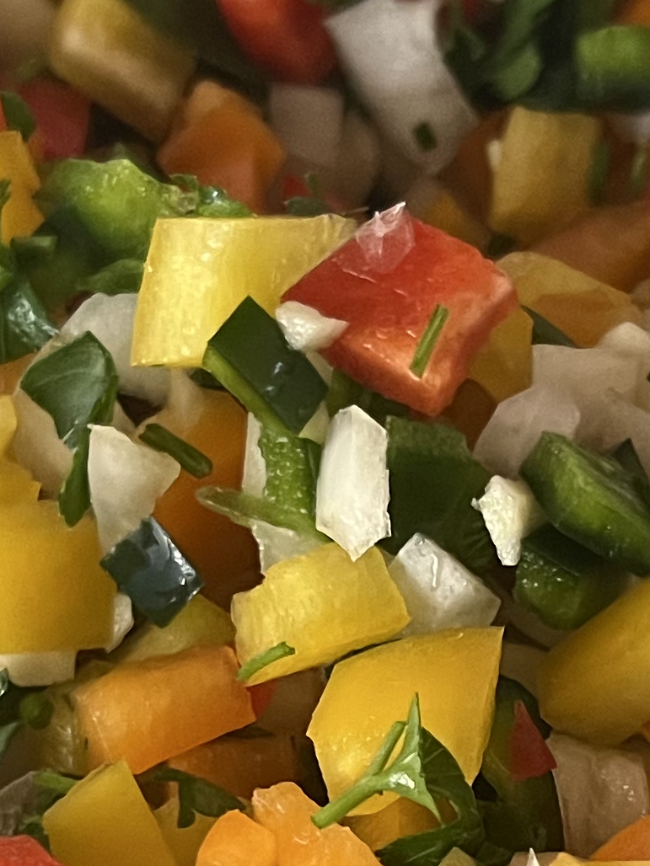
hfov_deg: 14.5
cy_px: 746
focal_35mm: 102
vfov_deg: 19.0
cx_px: 459
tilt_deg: -50.1
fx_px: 2554
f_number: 1.5
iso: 500
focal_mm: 5.7
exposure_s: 1/47
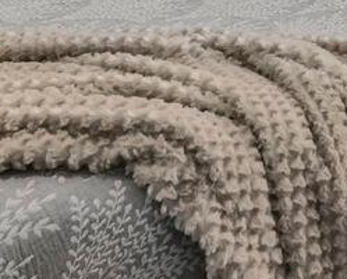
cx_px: 412
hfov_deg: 17.6
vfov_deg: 13.0
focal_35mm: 104
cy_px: -271
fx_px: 1070
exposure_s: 1/3
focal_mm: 16
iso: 200
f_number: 8
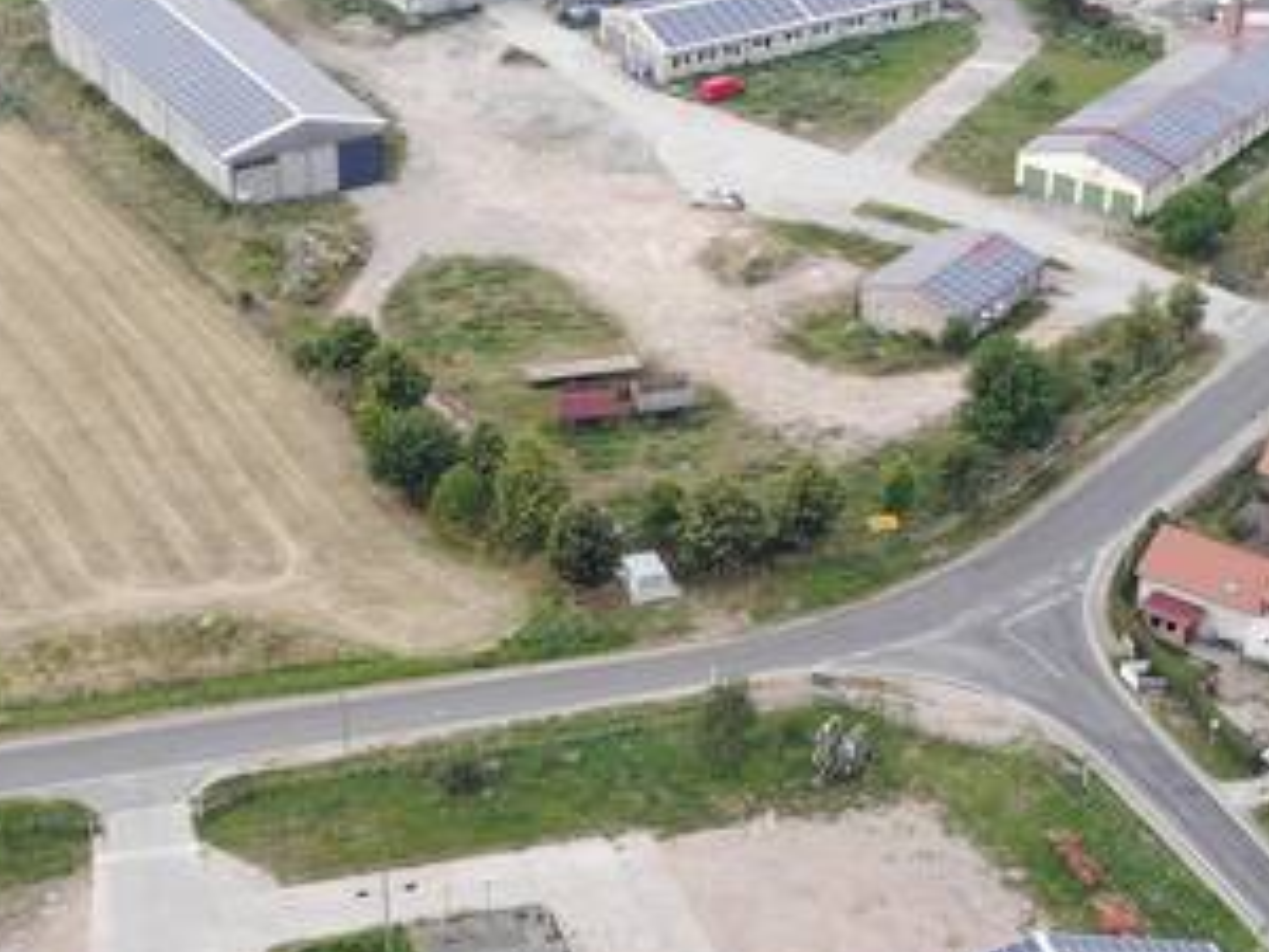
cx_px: 626
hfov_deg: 24.4
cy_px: 977
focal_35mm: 80
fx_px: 2933
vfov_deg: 17.9
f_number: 2.8
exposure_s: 1/160
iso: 100
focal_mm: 4.5
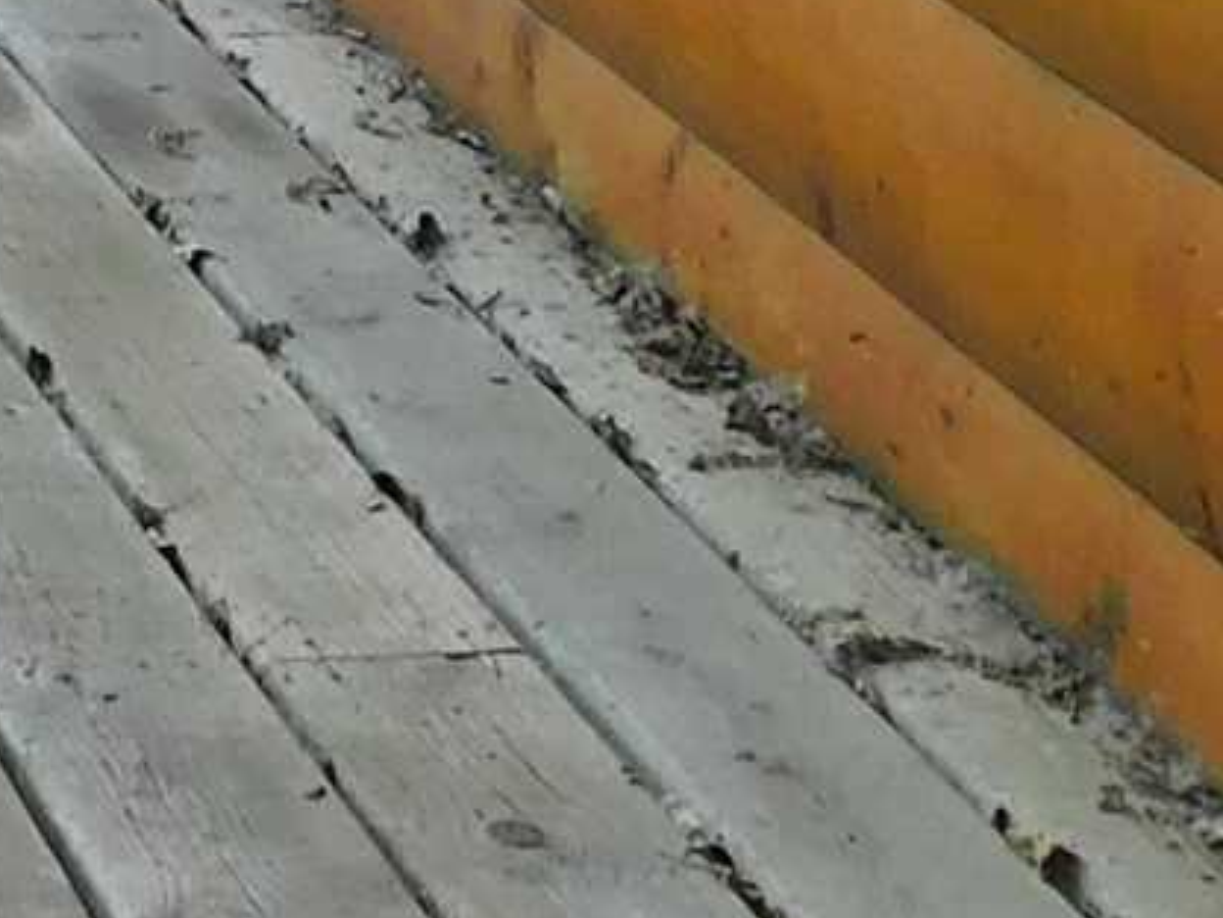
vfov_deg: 8.0
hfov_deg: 11.2
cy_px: -1403
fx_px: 6006
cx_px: -562
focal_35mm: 170
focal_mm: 4
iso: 125
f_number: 3
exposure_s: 1/250
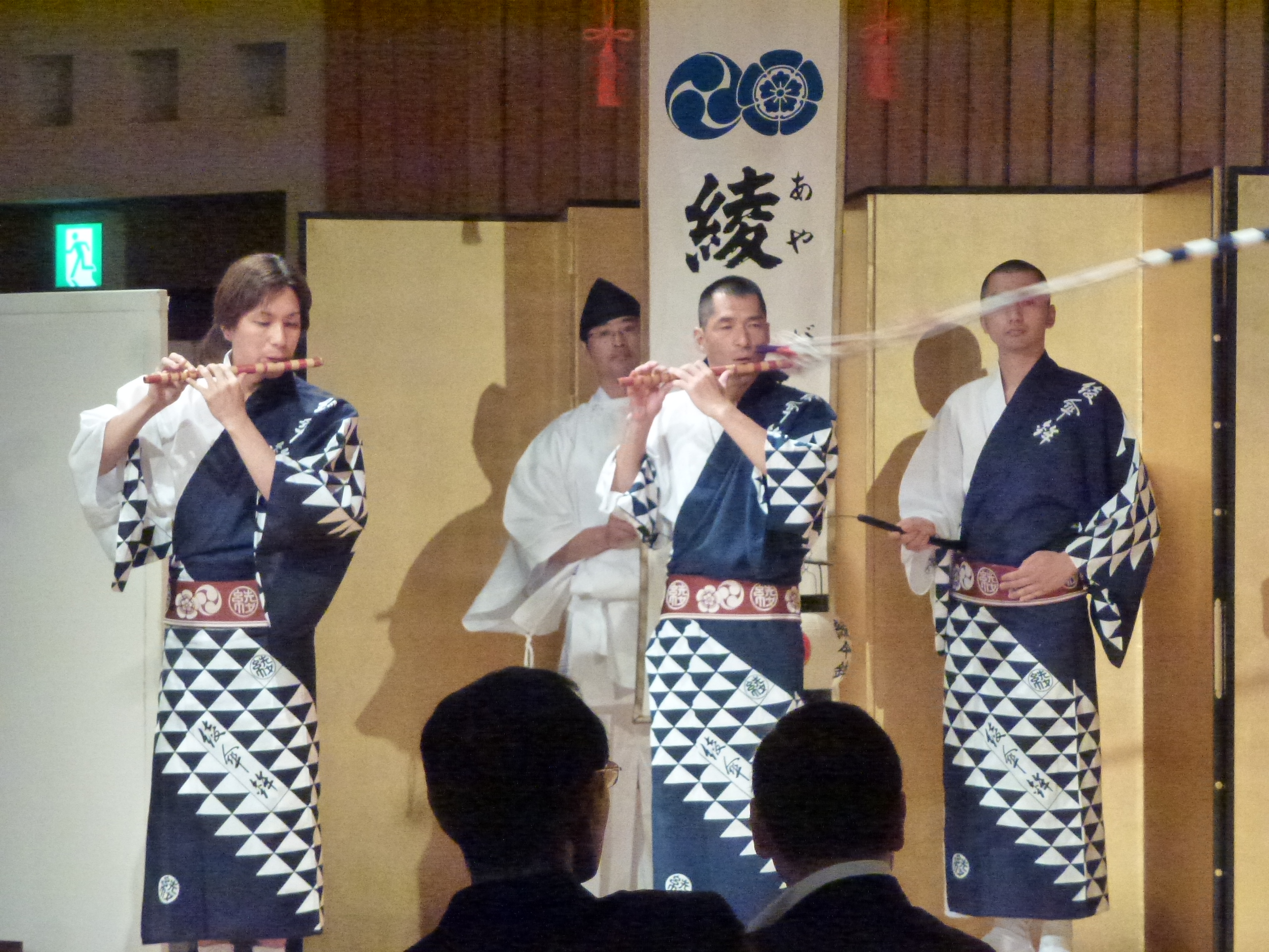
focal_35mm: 168
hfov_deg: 11.8
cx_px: 634
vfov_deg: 8.8
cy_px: 476
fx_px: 6159
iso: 1600
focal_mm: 30.1
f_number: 5.4
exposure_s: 1/80
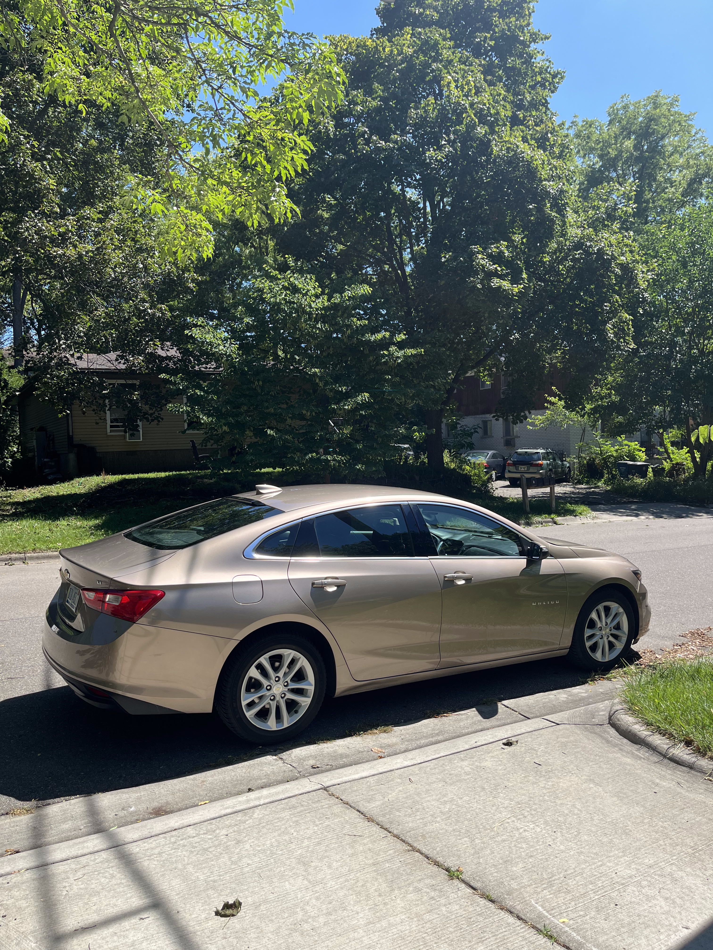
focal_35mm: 26
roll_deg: +2.2
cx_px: 356
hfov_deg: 53.1
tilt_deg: -2.4
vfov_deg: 67.3
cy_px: 475
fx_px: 714
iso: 50
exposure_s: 1/2222
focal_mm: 5.1
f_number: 1.6
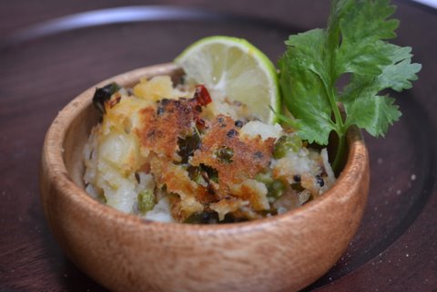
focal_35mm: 45
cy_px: 146
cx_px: 218
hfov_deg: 43.6
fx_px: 546
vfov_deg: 29.9
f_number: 4.5
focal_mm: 30
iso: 800
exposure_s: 1/25
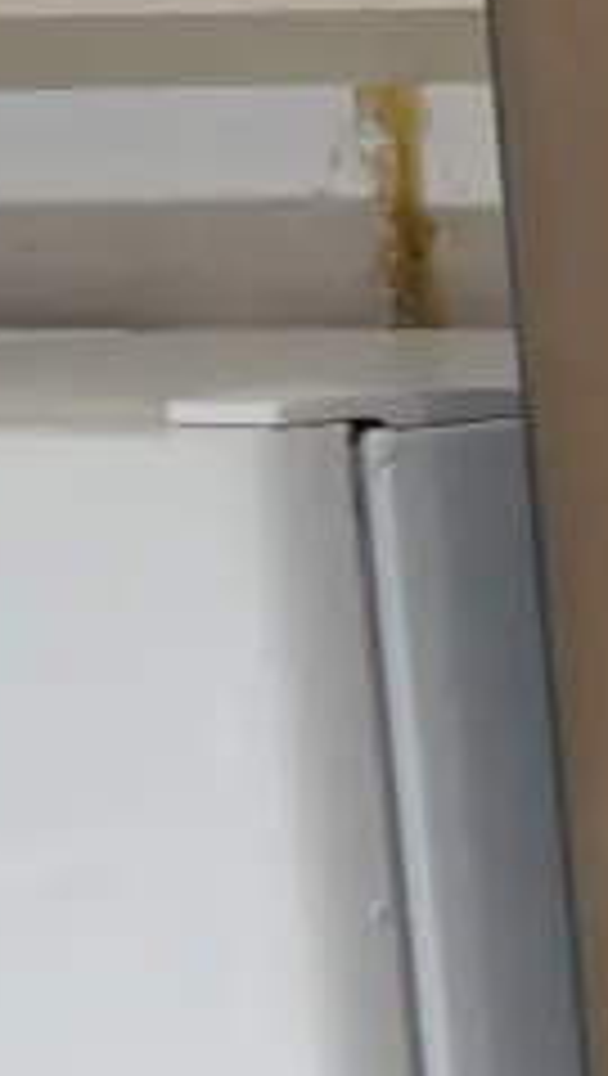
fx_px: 4000
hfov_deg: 7.8
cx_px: 1660
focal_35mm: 140
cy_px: 1477
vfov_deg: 14.5
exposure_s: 1/60
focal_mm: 15
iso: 400
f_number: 3.6
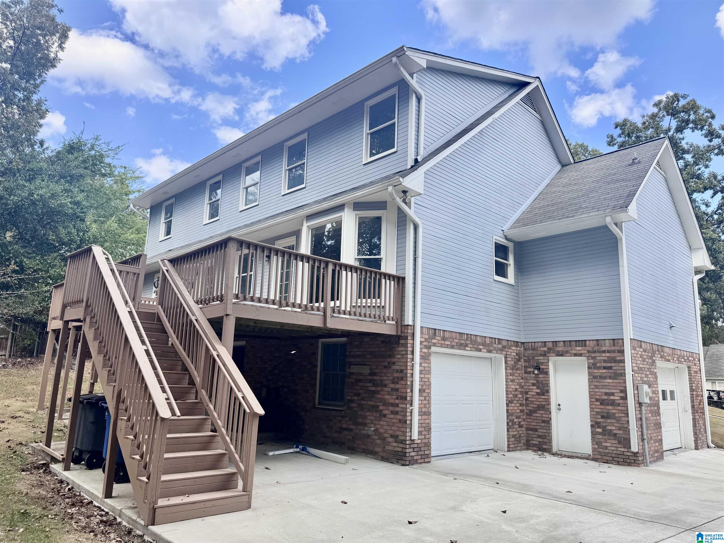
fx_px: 502
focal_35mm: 24
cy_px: 272
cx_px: 362
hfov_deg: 71.6
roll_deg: -1.9
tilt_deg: +10.6
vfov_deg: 56.8
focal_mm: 6.76
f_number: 1.78
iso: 80
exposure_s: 1/1366
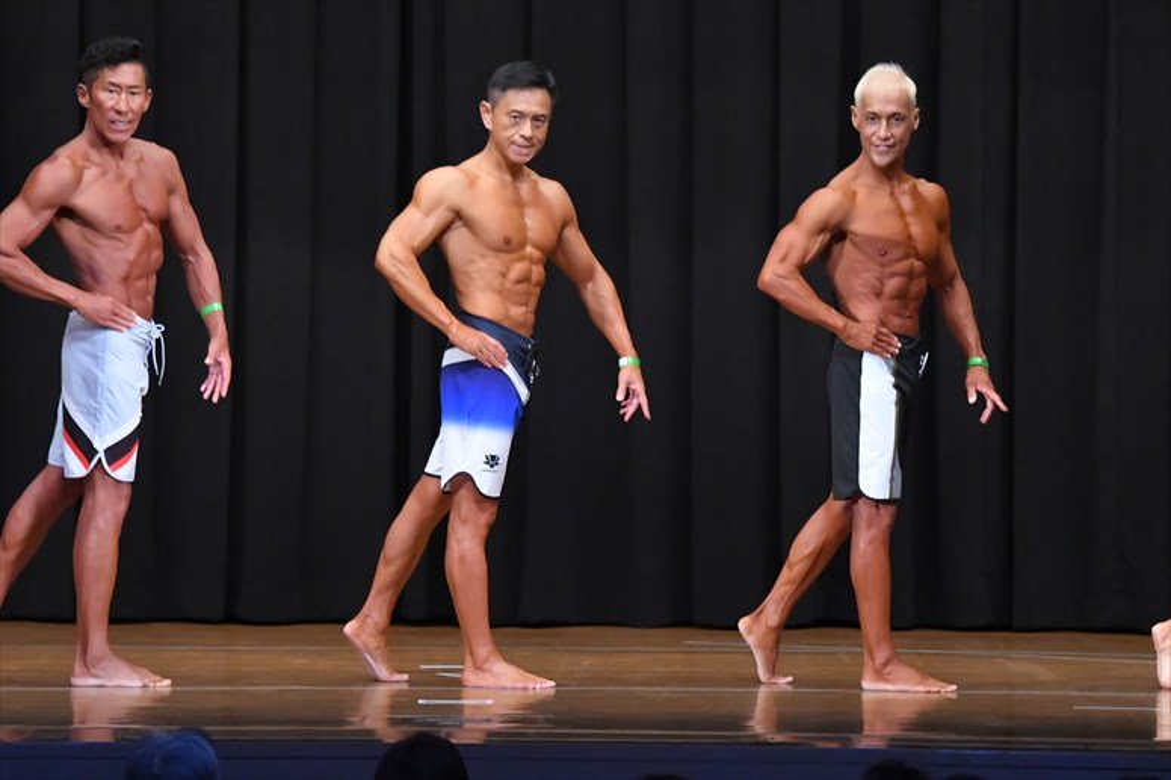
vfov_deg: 6.3
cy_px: 390
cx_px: 586
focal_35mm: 217
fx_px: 7055
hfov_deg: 9.5
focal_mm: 145
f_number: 5.6
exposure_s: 1/400
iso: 8000
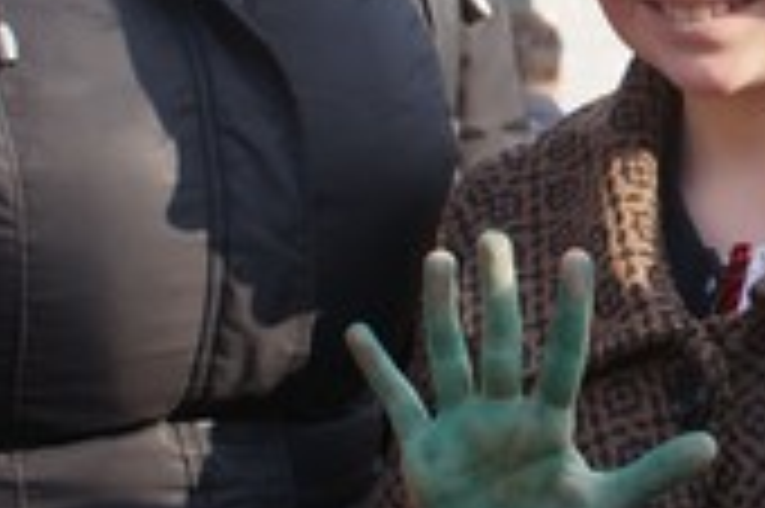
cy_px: 83
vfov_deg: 7.9
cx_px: 756
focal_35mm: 173
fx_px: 3673
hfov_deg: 11.8
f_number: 5.6
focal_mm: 28
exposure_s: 1/200
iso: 100
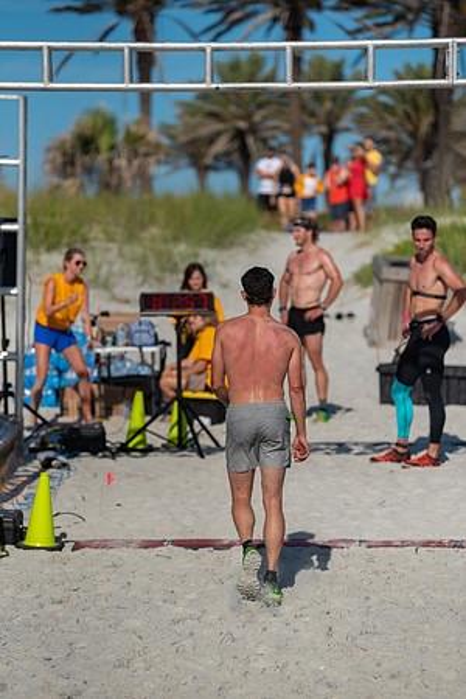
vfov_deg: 15.2
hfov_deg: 10.2
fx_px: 2621
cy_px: 350
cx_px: 233
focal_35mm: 135
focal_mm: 135
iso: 220
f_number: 2.8
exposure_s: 1/4000
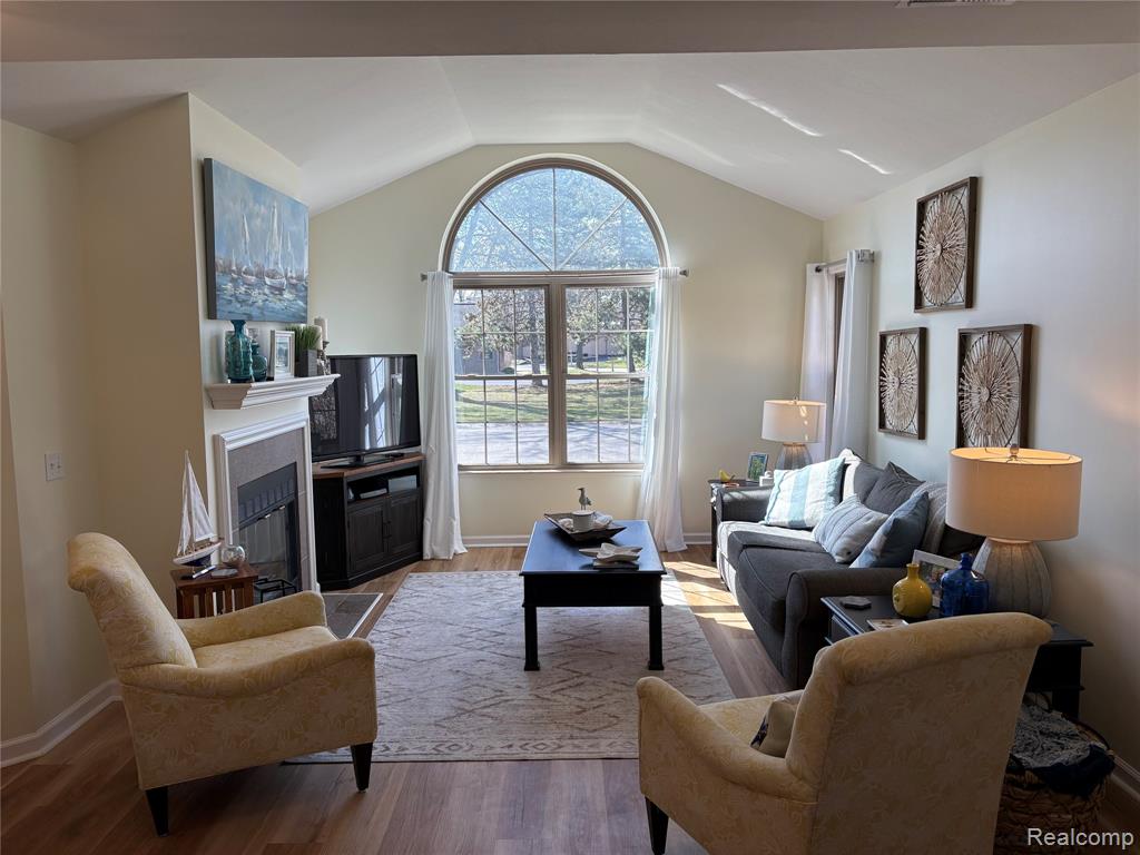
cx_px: 570
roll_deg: +1.4
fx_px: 856
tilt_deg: -5.6
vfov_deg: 53.1
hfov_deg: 67.3
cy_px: 428
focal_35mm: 26
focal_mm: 5.96
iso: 50
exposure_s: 1/414
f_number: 1.6
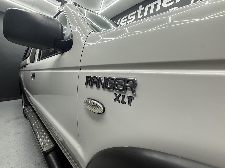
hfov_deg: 102.1
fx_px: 91
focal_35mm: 14
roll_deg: -1.1
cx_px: 112
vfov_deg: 85.7
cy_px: 84
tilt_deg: -5.5
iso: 125
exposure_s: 1/100
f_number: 2.2
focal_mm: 2.22
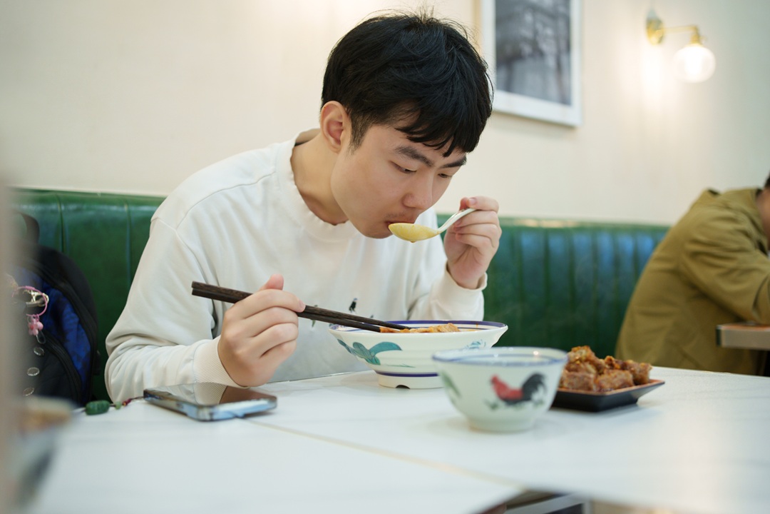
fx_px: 749
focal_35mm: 35
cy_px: 257
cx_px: 385
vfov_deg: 37.9
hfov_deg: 54.4
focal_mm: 35
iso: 640
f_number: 2.2
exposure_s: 1/100
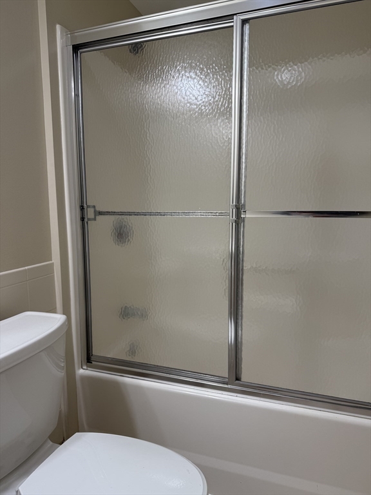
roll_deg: -0.2
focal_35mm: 24
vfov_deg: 71.6
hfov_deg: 56.8
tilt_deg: -6.8
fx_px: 343
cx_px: 186
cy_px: 248
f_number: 1.78
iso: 100
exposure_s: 1/165
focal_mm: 6.76
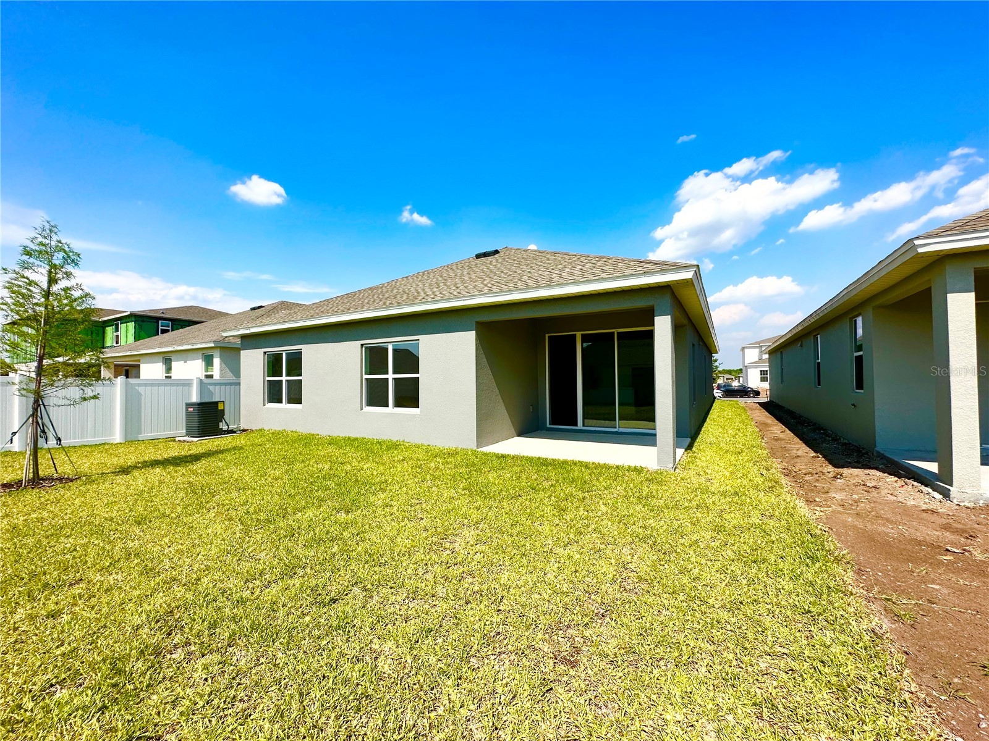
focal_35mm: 14
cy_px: 370
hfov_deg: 102.1
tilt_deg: +0.5
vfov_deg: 85.7
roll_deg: +0.1
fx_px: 400
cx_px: 494
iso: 50
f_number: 2.2
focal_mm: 2.22
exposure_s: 1/2506
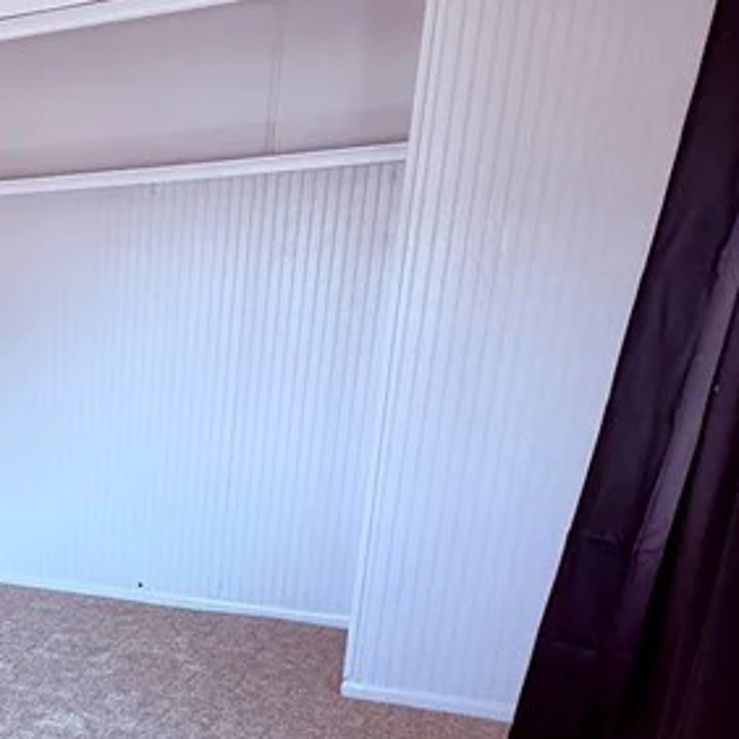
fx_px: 1087
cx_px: -259
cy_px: 618
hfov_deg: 29.1
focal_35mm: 45
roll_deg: +4.3
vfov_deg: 36.0
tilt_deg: -18.9
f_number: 2.2
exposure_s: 1/121
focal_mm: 2.22
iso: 160
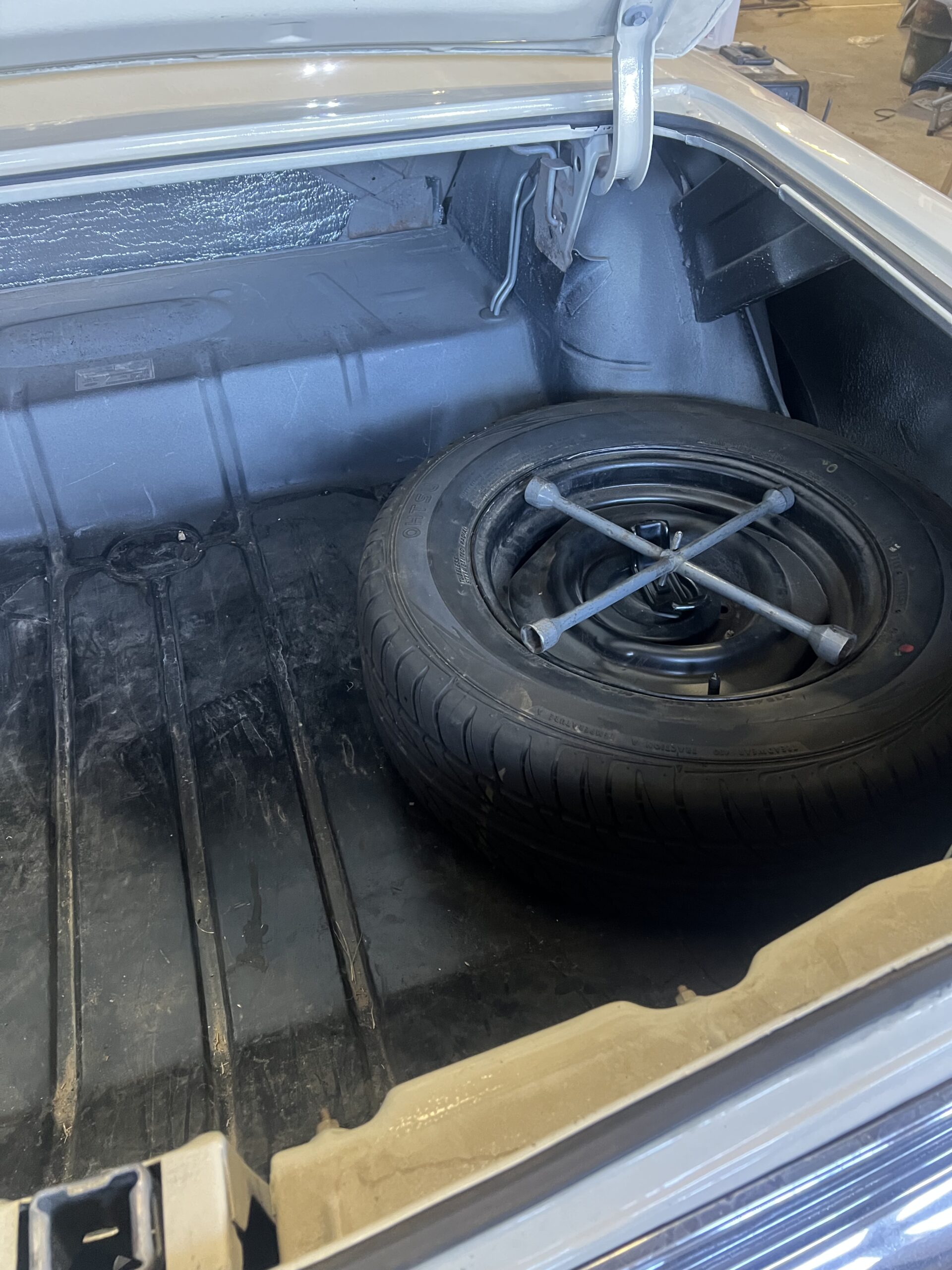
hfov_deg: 53.1
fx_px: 953
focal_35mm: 26
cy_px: 635
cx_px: 476
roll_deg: +3.1
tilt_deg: -43.4
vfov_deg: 67.3
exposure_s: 1/40
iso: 500
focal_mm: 5.7
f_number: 1.5
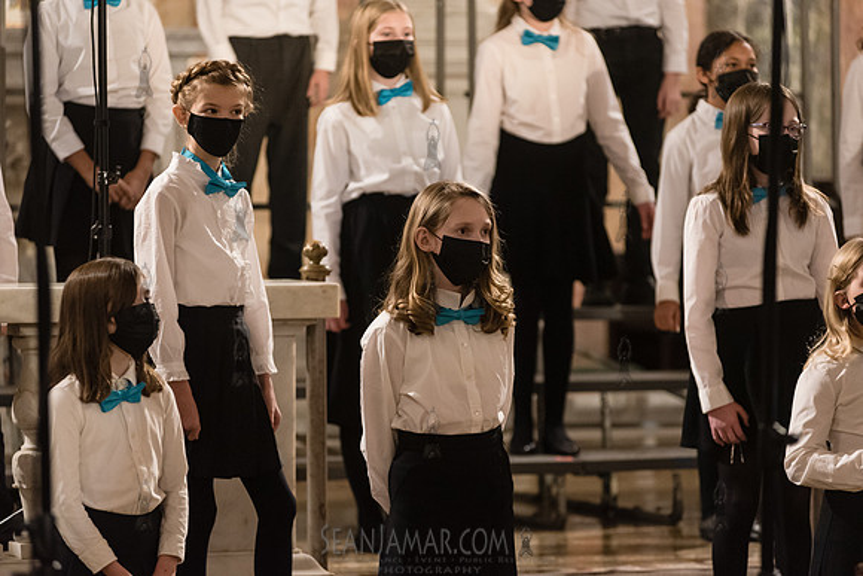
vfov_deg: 8.1
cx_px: 432
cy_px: 288
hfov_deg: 12.1
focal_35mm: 170
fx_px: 4076
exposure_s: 1/200
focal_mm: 170
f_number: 4
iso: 4000
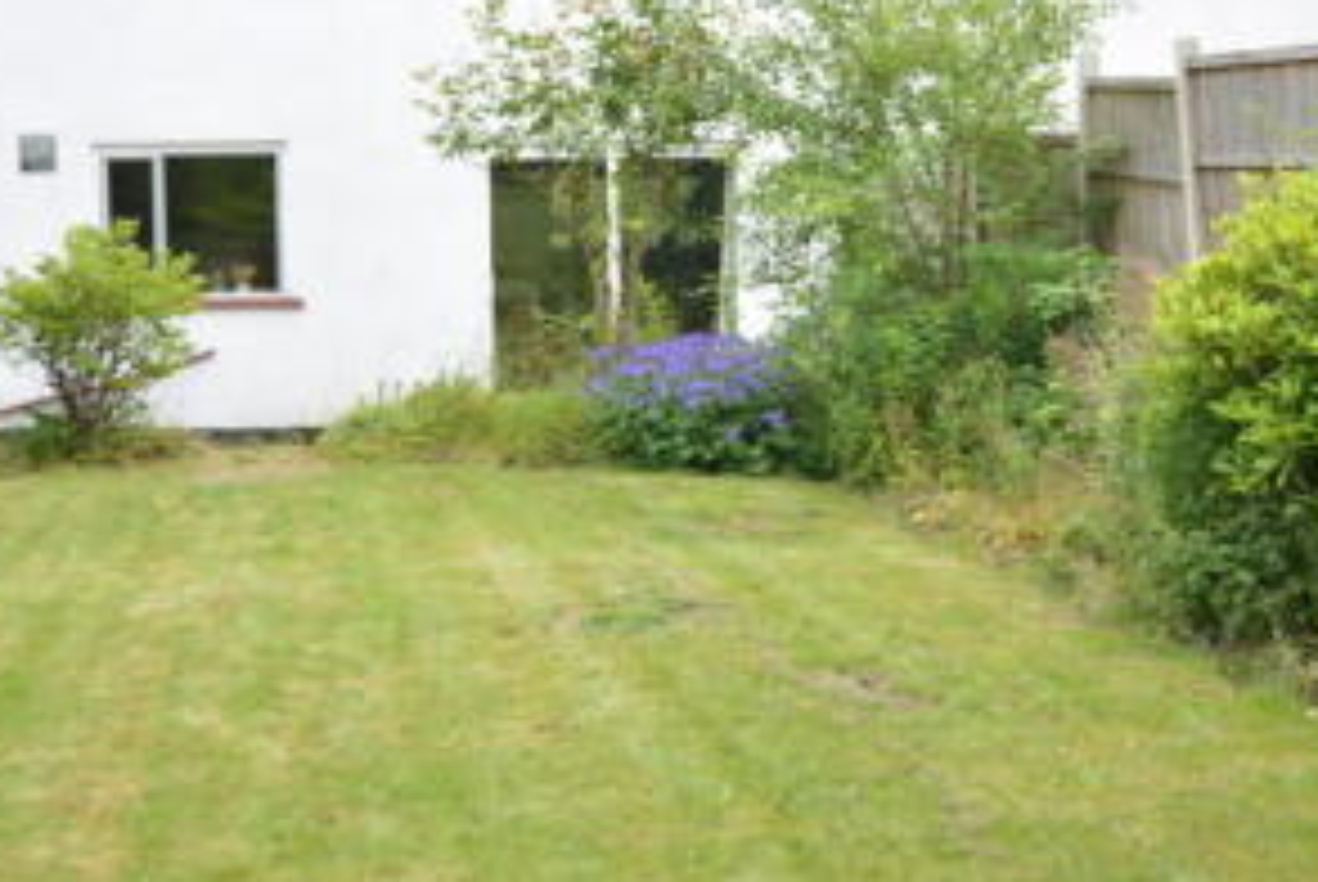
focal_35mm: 67
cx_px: 614
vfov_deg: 20.3
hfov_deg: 30.0
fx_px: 2455
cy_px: 290
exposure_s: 1/200
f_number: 3.5
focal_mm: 20
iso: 100
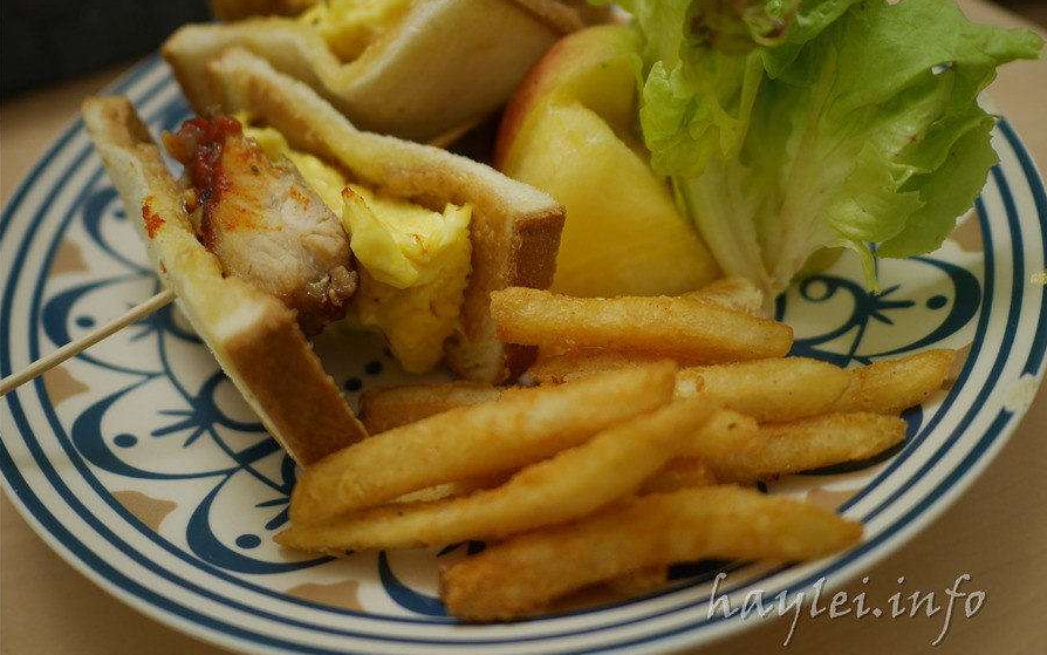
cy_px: 281
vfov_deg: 39.4
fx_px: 913
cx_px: 525
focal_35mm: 32
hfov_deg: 59.6
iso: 320
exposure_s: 1/60
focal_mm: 15
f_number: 1.7
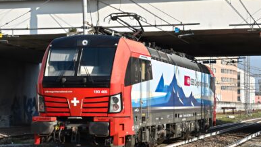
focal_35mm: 88
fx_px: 607
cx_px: 140
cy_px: 87
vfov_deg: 13.8
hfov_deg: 24.3
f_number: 11
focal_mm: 45
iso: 800
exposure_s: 1/800
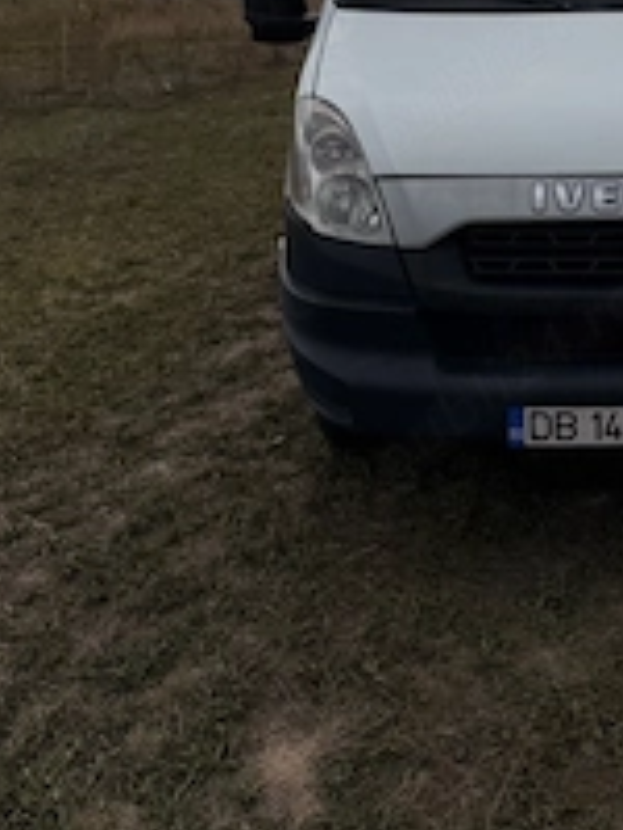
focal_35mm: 48
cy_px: 108
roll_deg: +0.4
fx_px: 1152
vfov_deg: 37.5
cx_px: 590
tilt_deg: -6.9
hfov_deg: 28.8
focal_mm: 6.76
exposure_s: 1/14286
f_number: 1.78
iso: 125
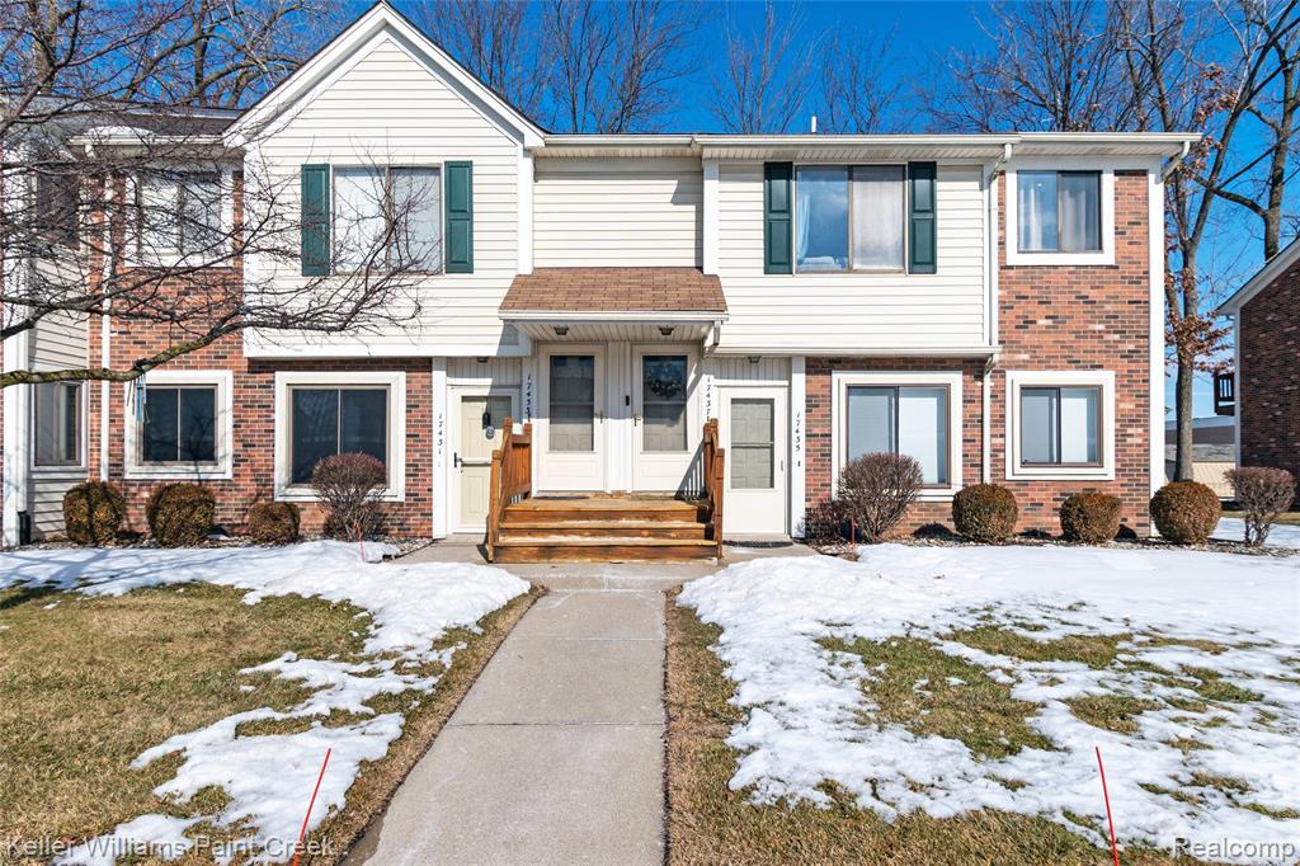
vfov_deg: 59.5
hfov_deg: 81.2
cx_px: 650
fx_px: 758
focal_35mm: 21
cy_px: 433
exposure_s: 1/640
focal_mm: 14
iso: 100
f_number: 9
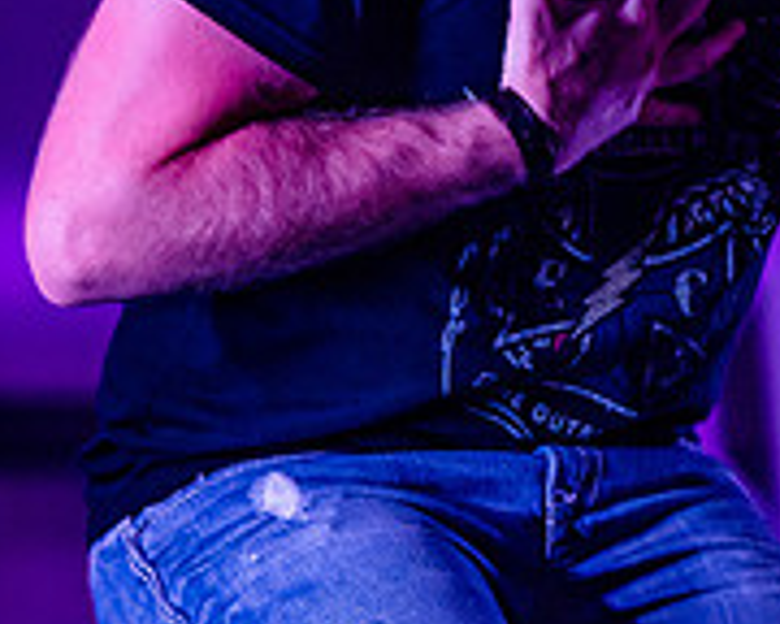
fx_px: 8380
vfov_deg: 4.3
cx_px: 592
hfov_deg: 5.3
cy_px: 160
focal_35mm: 363
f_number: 4.5
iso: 5000
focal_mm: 155
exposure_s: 1/250
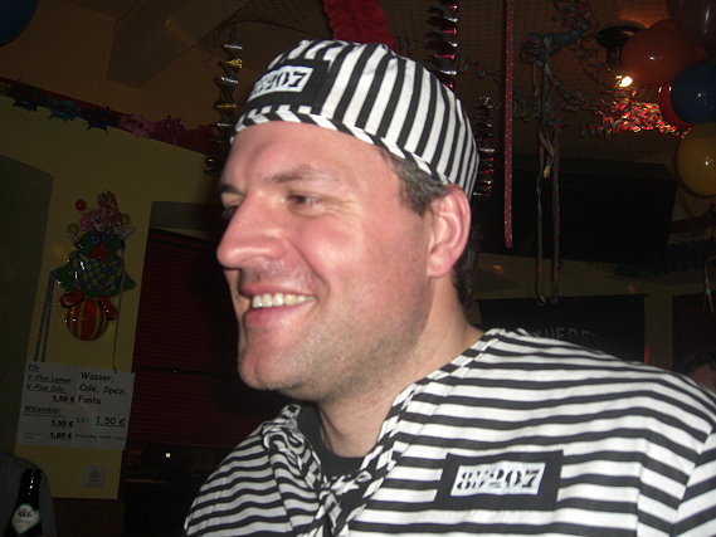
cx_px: 358
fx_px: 786
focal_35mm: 38
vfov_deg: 37.7
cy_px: 268
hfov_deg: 49.0
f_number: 2.8
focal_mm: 7.9
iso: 200
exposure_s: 1/60
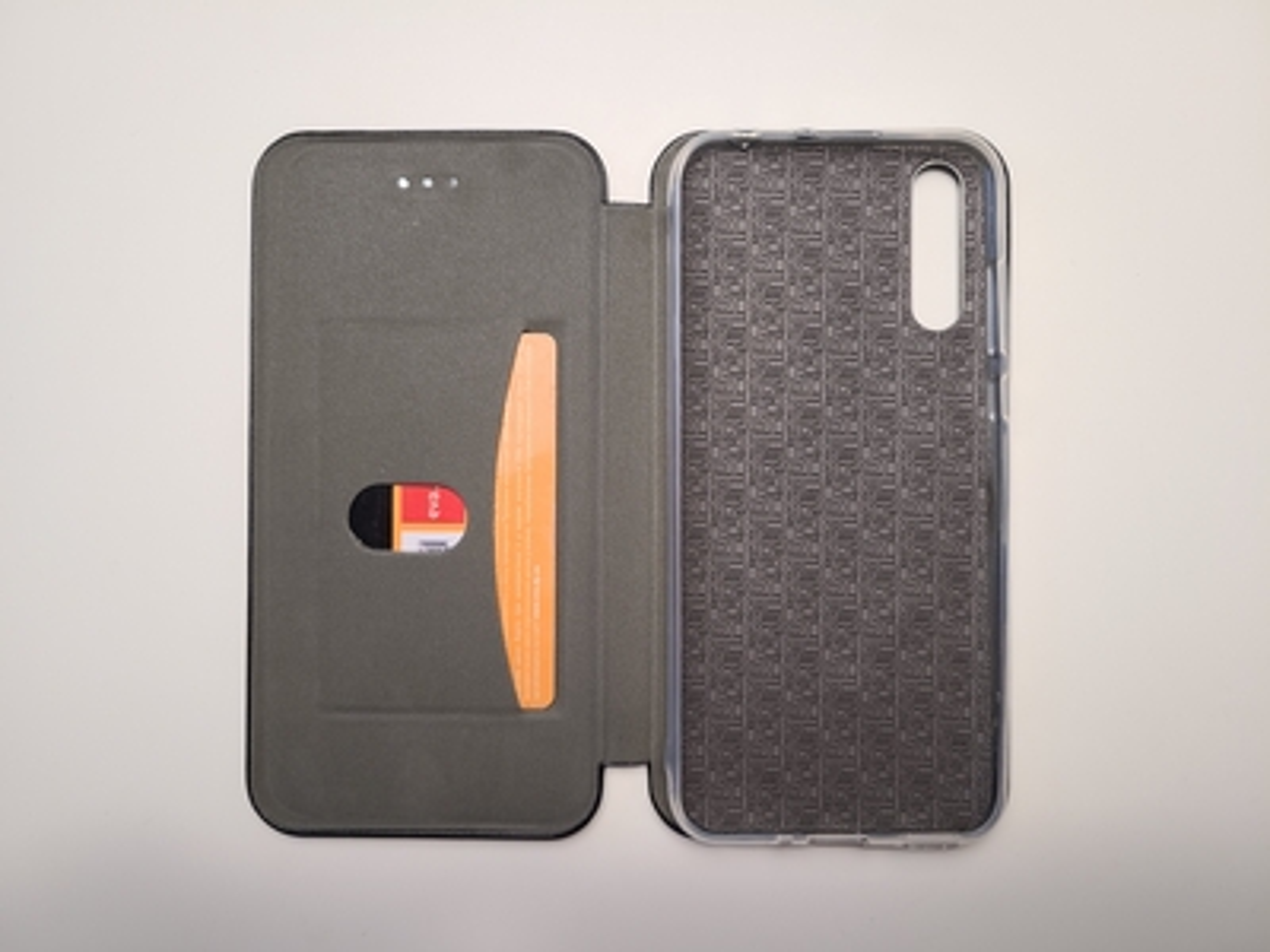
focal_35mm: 26
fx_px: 954
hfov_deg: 67.3
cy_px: 476
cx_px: 635
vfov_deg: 53.1
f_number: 1.8
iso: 50
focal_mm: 5.4
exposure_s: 1/50
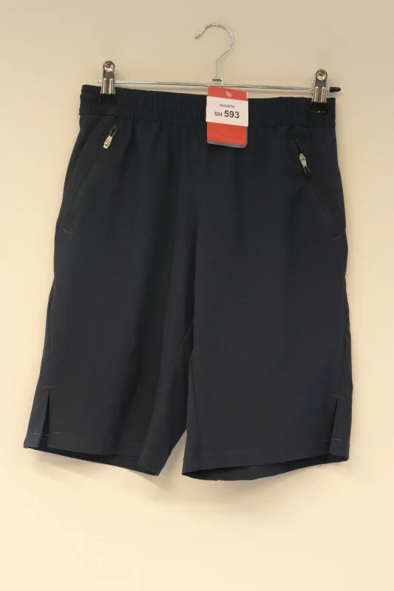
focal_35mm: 60
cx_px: 197
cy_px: 296
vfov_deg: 33.4
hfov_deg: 22.6
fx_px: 985
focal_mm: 21.81
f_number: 3.5
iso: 1600
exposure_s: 1/80
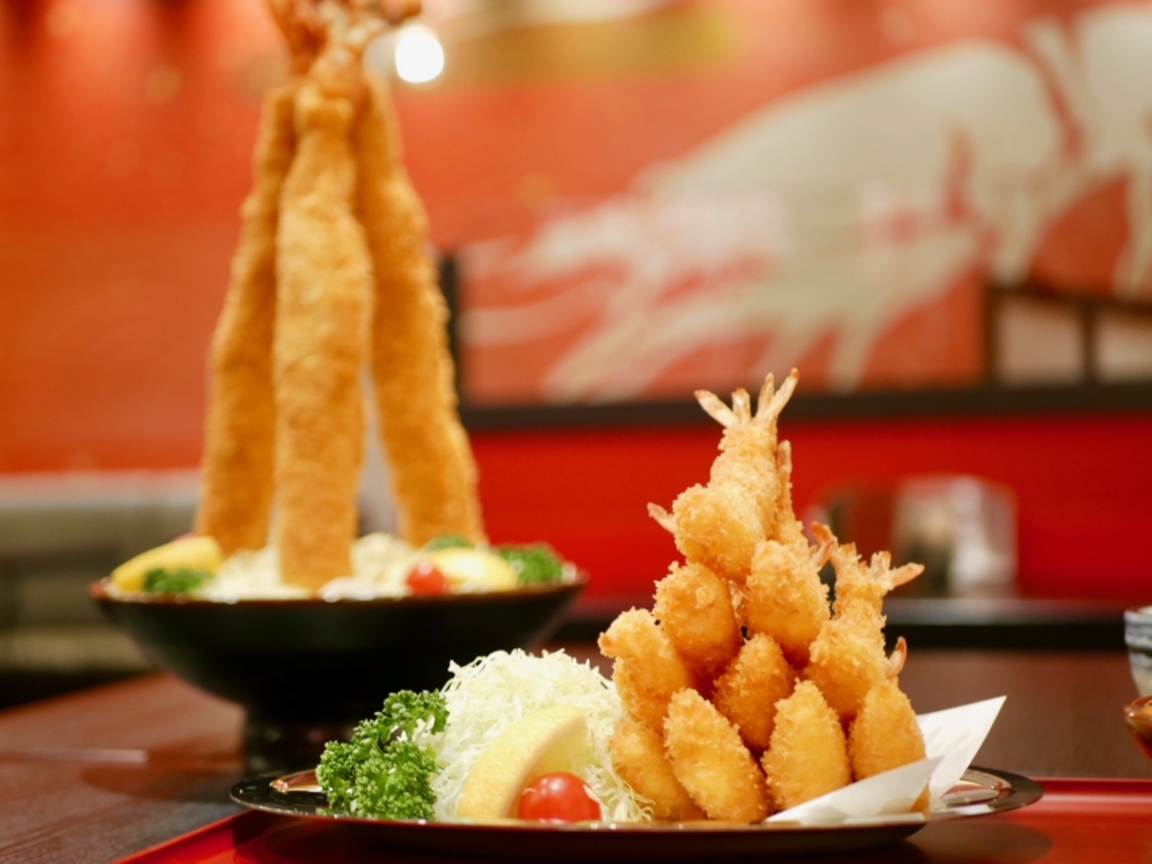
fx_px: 1664
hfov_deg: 38.2
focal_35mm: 50
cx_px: 576
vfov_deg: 29.1
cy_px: 432
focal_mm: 25
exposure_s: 1/60
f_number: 1.7
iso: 320
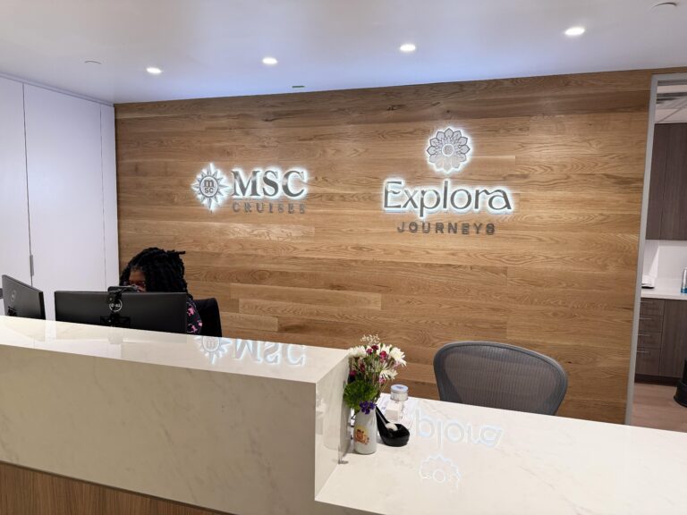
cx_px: 344
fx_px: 476
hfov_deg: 71.6
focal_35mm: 24
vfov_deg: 56.8
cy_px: 258
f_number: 1.78
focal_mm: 6.76
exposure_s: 1/120
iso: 200
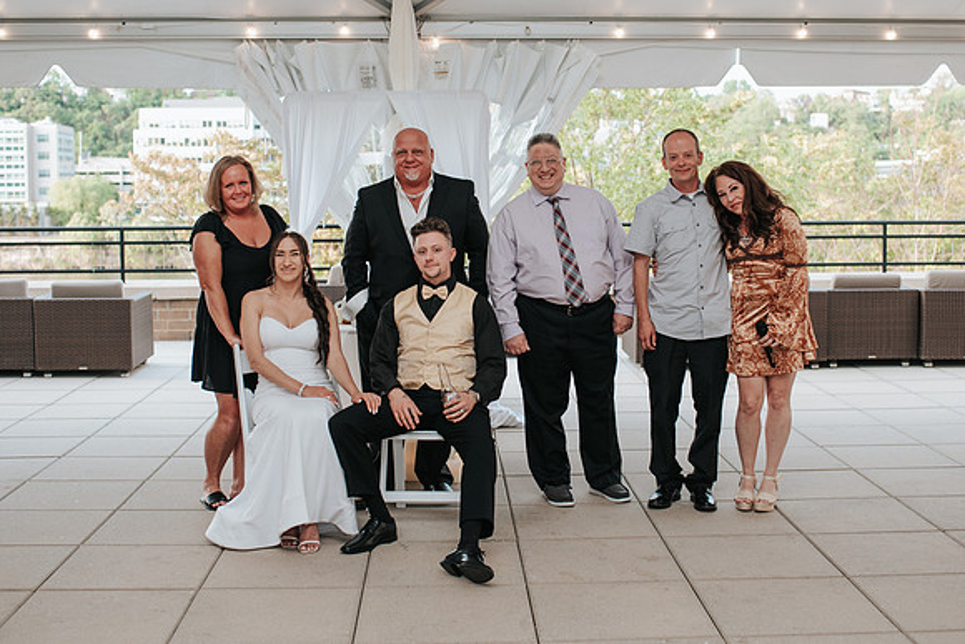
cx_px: 495
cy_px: 284
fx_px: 1311
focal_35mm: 49
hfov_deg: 40.4
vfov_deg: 27.6
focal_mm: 35
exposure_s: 1/160
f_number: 2.8
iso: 180
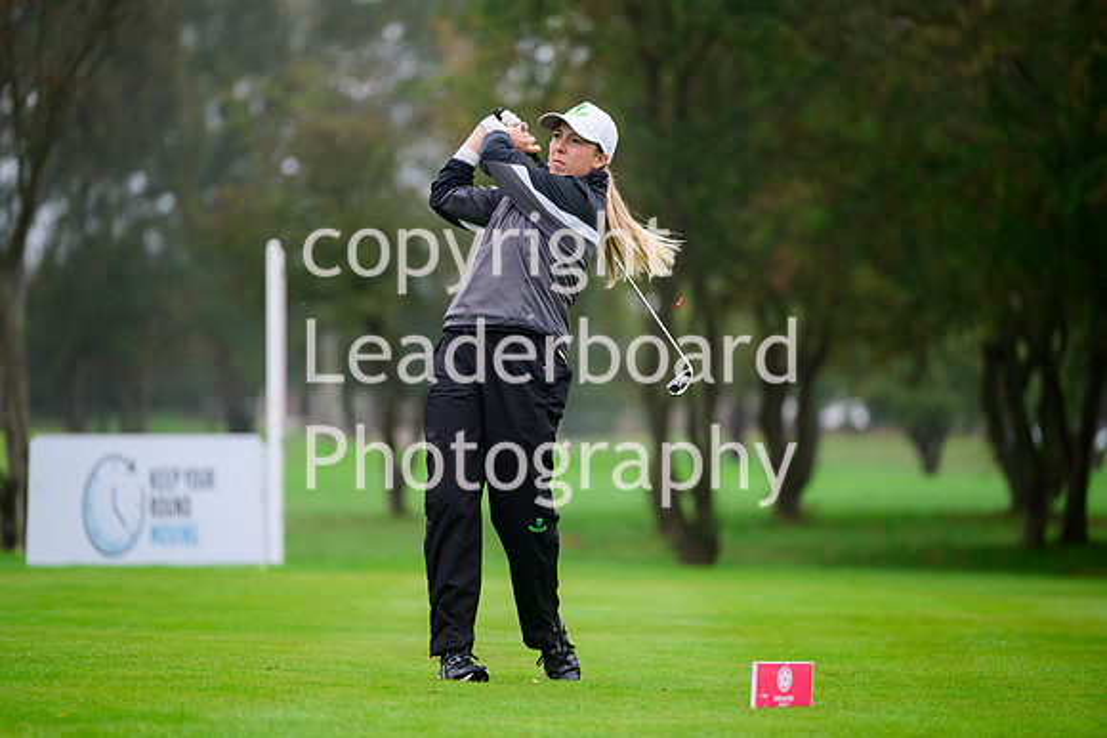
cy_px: 369
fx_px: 6151
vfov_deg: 6.9
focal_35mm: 200
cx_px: 554
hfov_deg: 10.3
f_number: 2.8
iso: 2000
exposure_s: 1/2000
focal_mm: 200
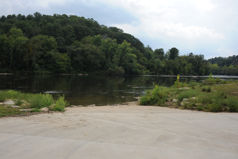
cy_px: 80
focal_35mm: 35
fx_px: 231
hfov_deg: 54.5
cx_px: 119
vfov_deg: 37.8
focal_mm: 35
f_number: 9
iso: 250
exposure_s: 1/320
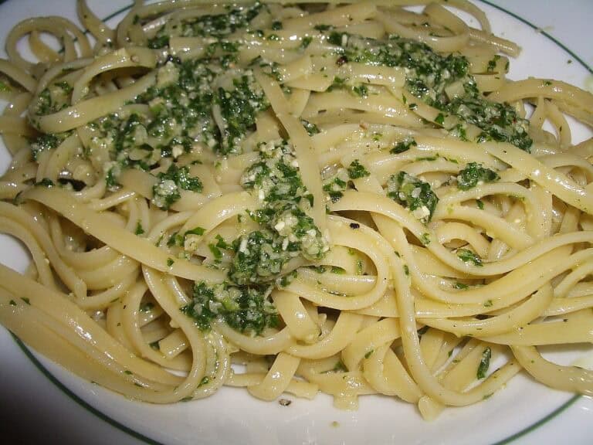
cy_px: 222
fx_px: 600
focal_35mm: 35
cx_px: 296
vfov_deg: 40.7
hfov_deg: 52.6
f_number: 4.3
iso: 80
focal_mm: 5.8
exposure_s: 1/60
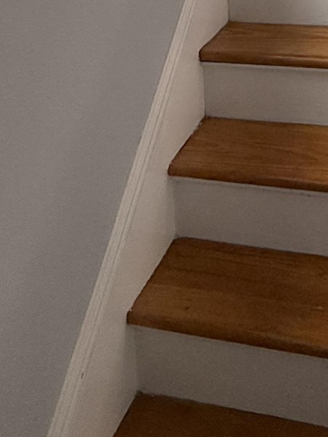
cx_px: 280
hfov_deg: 26.4
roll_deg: +3.7
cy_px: -175
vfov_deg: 27.5
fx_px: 682
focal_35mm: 54
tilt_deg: -0.7
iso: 200
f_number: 2.2
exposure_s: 1/120
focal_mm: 2.22
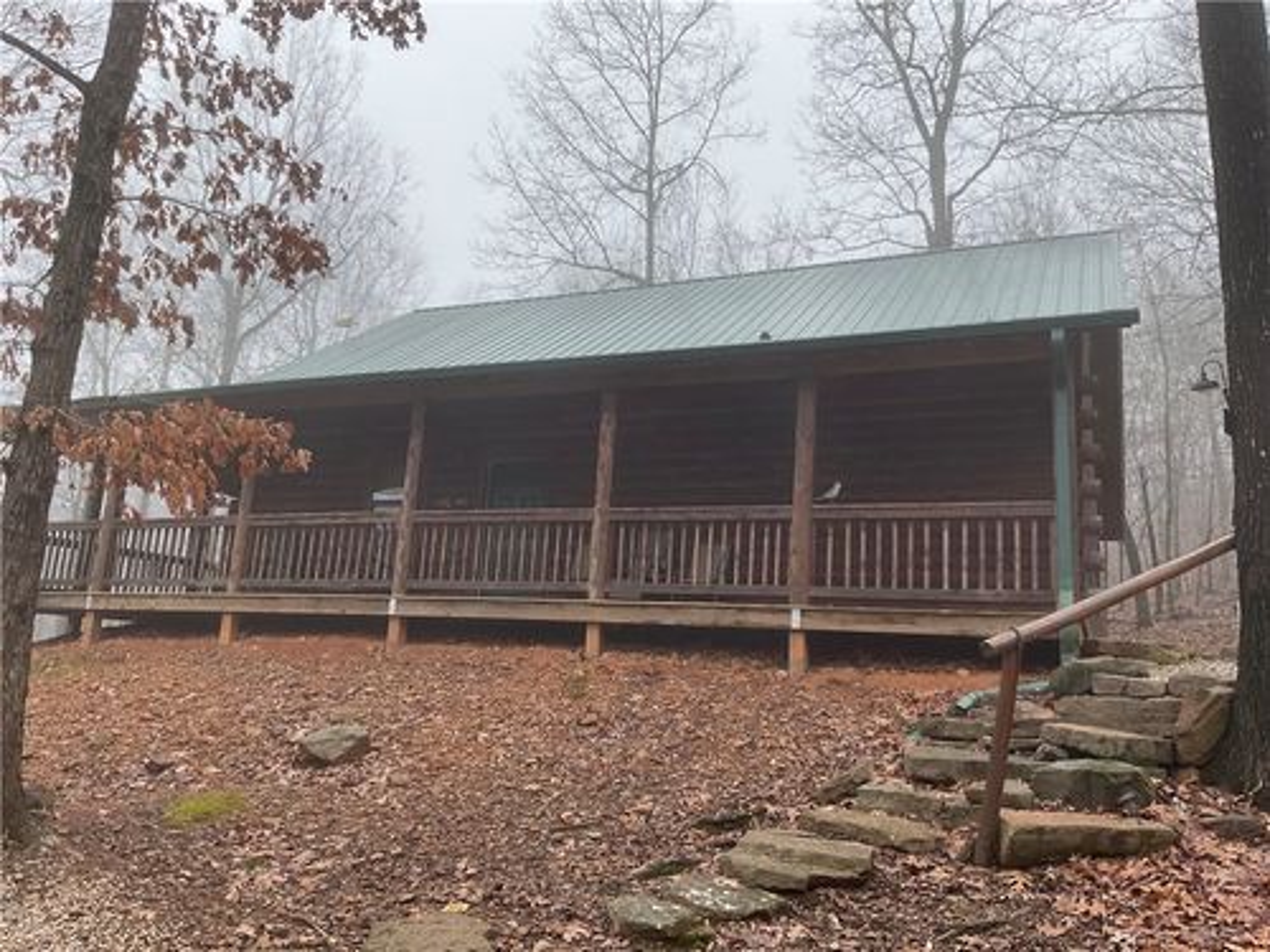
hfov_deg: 61.7
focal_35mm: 29
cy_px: 476
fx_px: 1064
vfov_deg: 48.2
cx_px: 635
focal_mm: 3
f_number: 1.8
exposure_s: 1/568
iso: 16
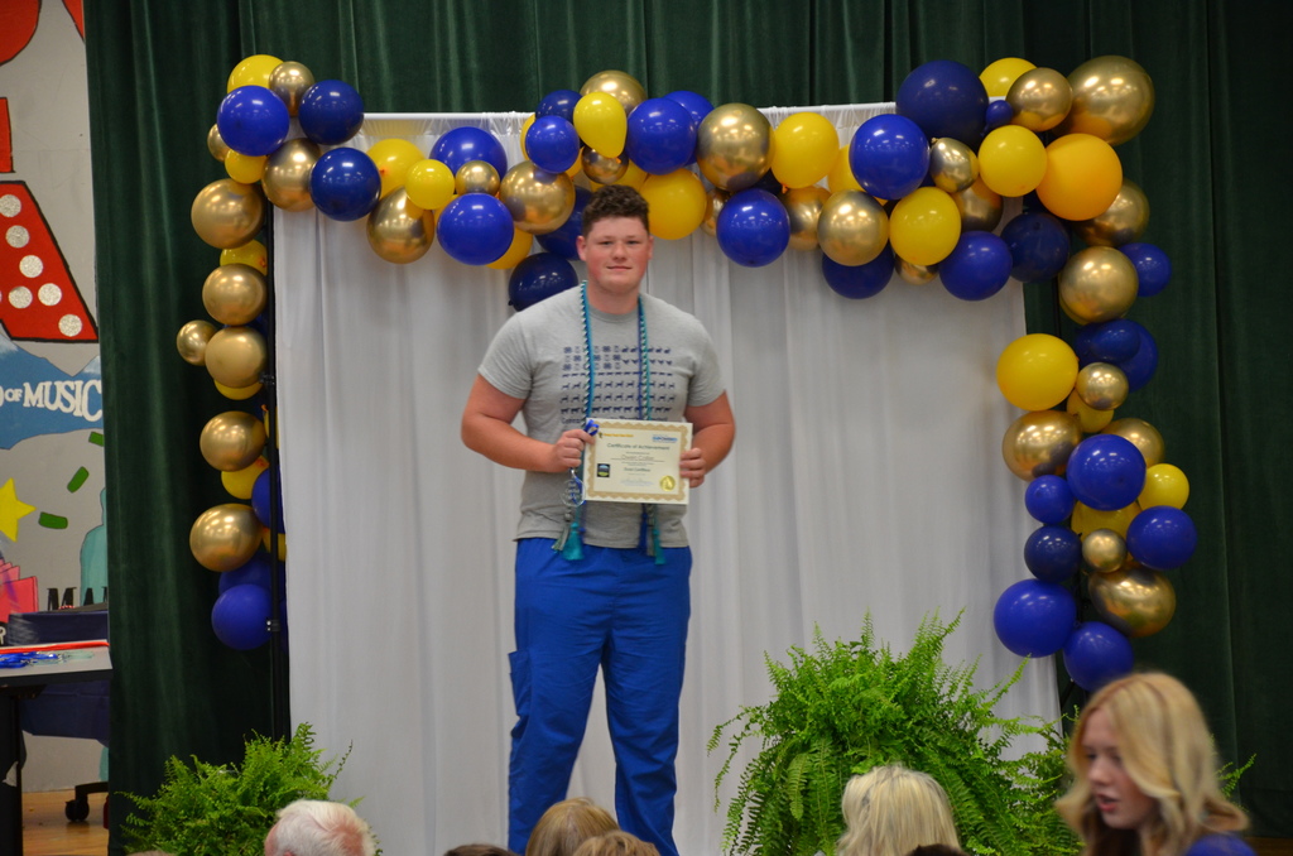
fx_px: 5376
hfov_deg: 13.7
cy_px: 428
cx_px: 646
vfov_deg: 9.1
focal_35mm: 150
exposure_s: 1/30
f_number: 5.6
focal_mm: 100
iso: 800
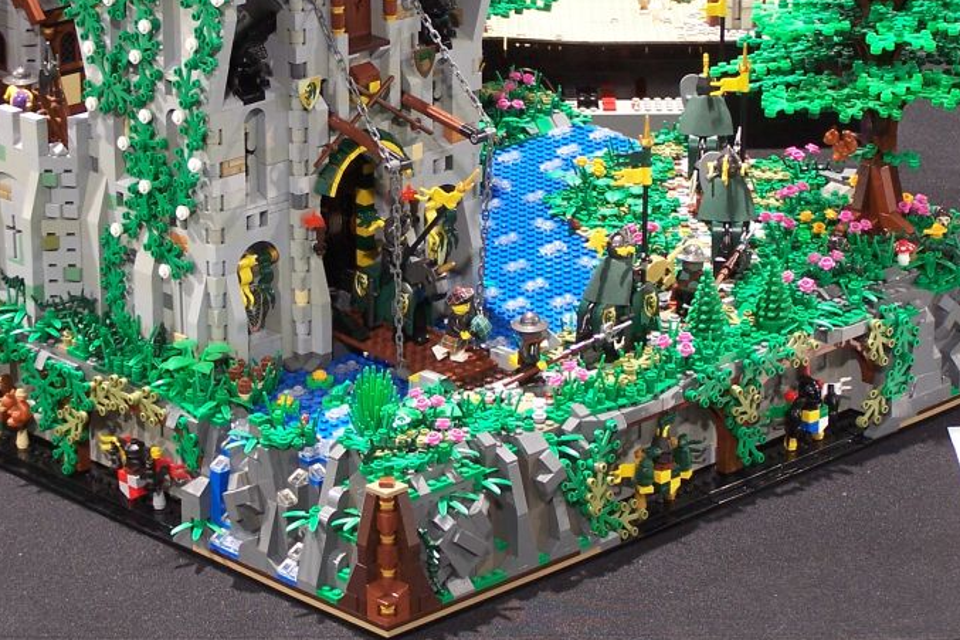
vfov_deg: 10.6
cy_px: 145
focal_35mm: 129
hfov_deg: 15.9
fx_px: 3439
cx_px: 403
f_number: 3.2
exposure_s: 1/2
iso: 80
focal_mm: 13.7
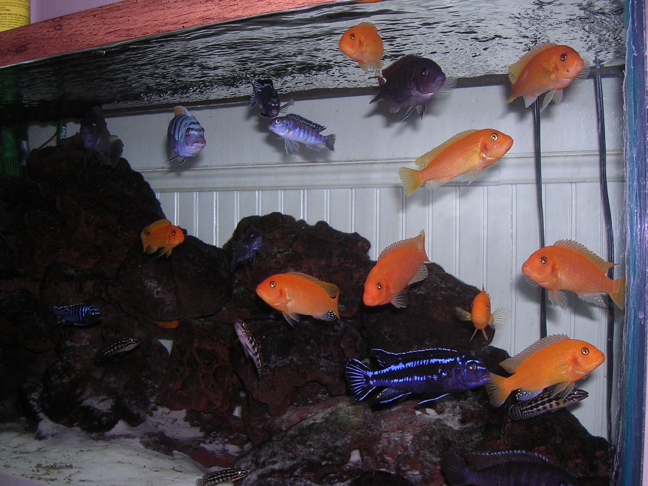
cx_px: 324
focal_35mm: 38
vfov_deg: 37.7
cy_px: 243
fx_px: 711
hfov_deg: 49.0
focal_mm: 5.8
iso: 100
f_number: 2.8
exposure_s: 1/60.1
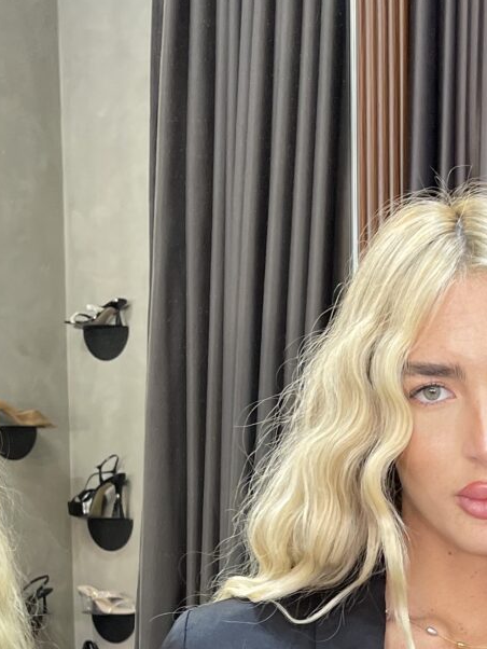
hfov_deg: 17.3
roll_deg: -0.4
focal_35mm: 83
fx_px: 1556
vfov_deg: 22.3
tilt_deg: -7.0
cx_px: 504
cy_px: 709
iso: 100
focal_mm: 5.1
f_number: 1.6
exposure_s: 1/100
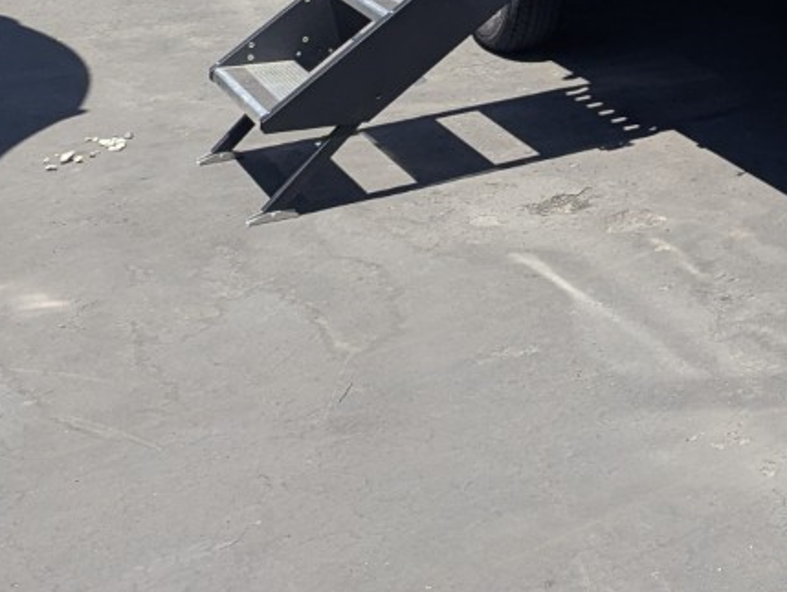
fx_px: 1776
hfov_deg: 20.4
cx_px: 1259
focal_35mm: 78
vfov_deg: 16.8
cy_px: -350
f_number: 1.85
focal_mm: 6.81
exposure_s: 1/1167
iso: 48
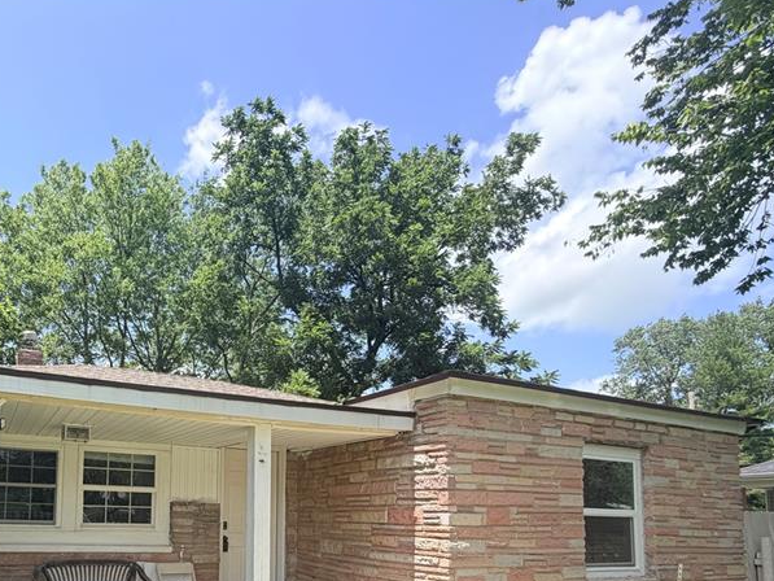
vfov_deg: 52.3
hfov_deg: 66.8
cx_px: 188
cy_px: 482
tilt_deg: +4.3
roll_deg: -0.7
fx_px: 537
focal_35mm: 24
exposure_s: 1/770
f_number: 2.2
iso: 40
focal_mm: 2.22
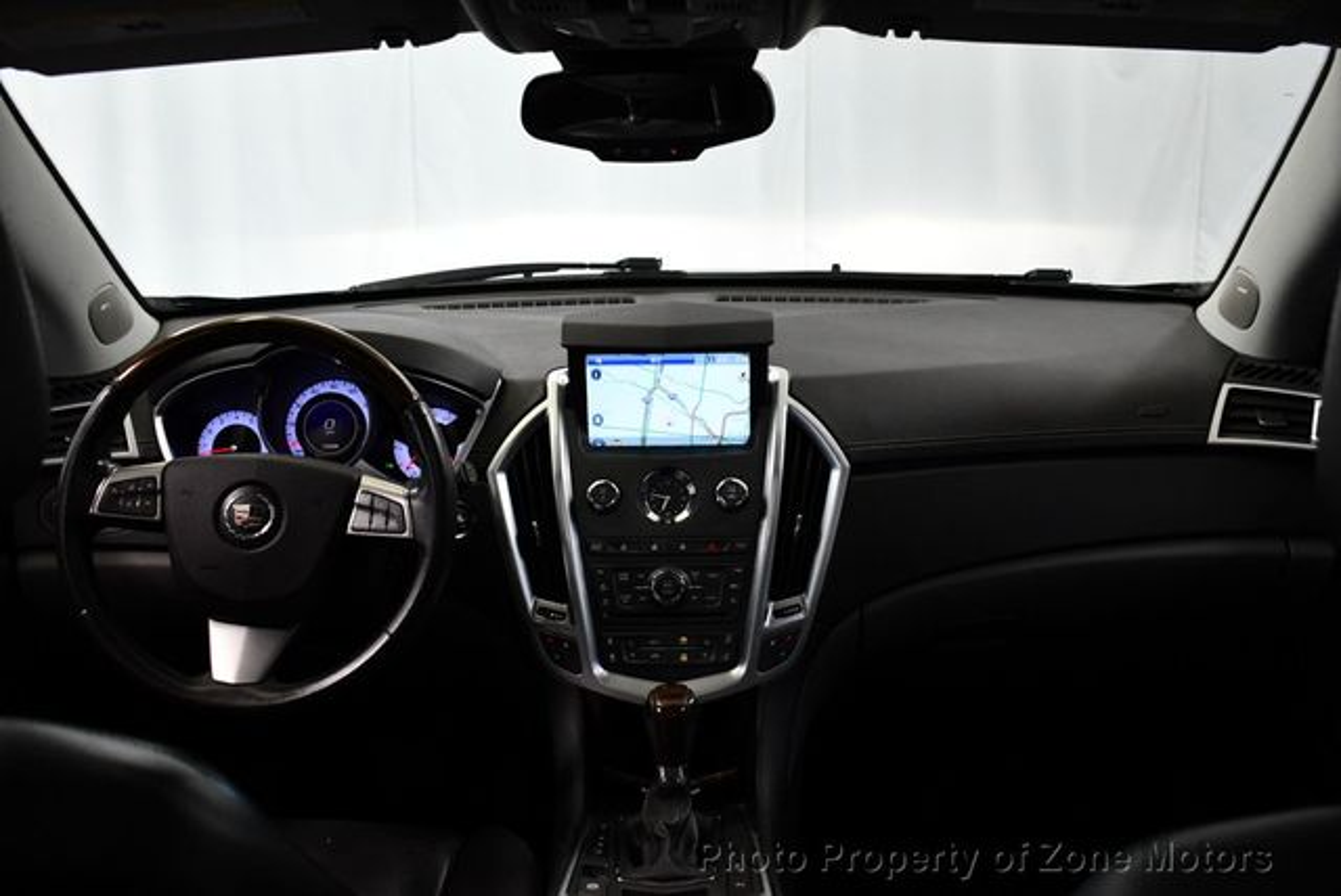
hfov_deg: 53.1
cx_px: 670
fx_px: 1342
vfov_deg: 36.9
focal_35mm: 36
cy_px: 448
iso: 1600
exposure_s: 1/125
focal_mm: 18
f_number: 3.5
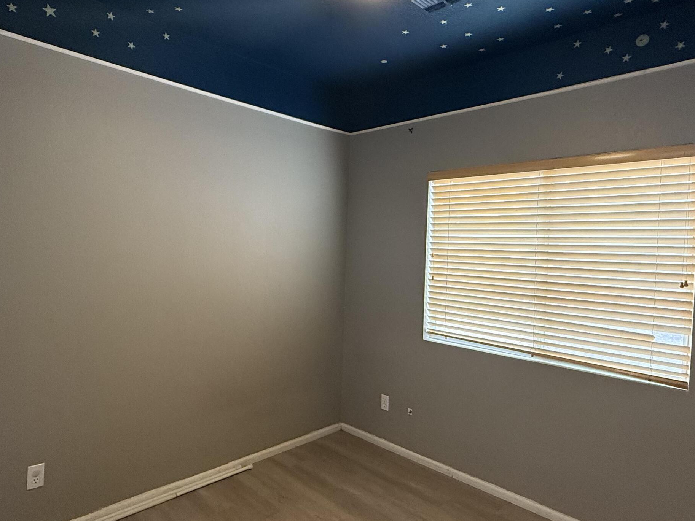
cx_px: 335
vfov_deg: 58.9
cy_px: 260
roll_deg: -1.7
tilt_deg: -1.1
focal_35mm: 23
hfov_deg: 73.9
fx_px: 462
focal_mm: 2.22
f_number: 2.2
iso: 250
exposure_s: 1/60
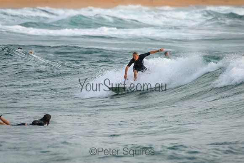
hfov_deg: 1.9
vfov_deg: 1.3
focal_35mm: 1069
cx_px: 130
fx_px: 7248
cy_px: 82
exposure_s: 1/4000
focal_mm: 1000
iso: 5000
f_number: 11
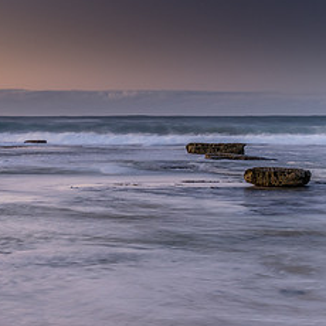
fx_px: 970
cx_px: -28
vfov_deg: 19.1
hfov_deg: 18.4
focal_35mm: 91
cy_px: 175
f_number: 5.6
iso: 200
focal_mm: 28
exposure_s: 1.6
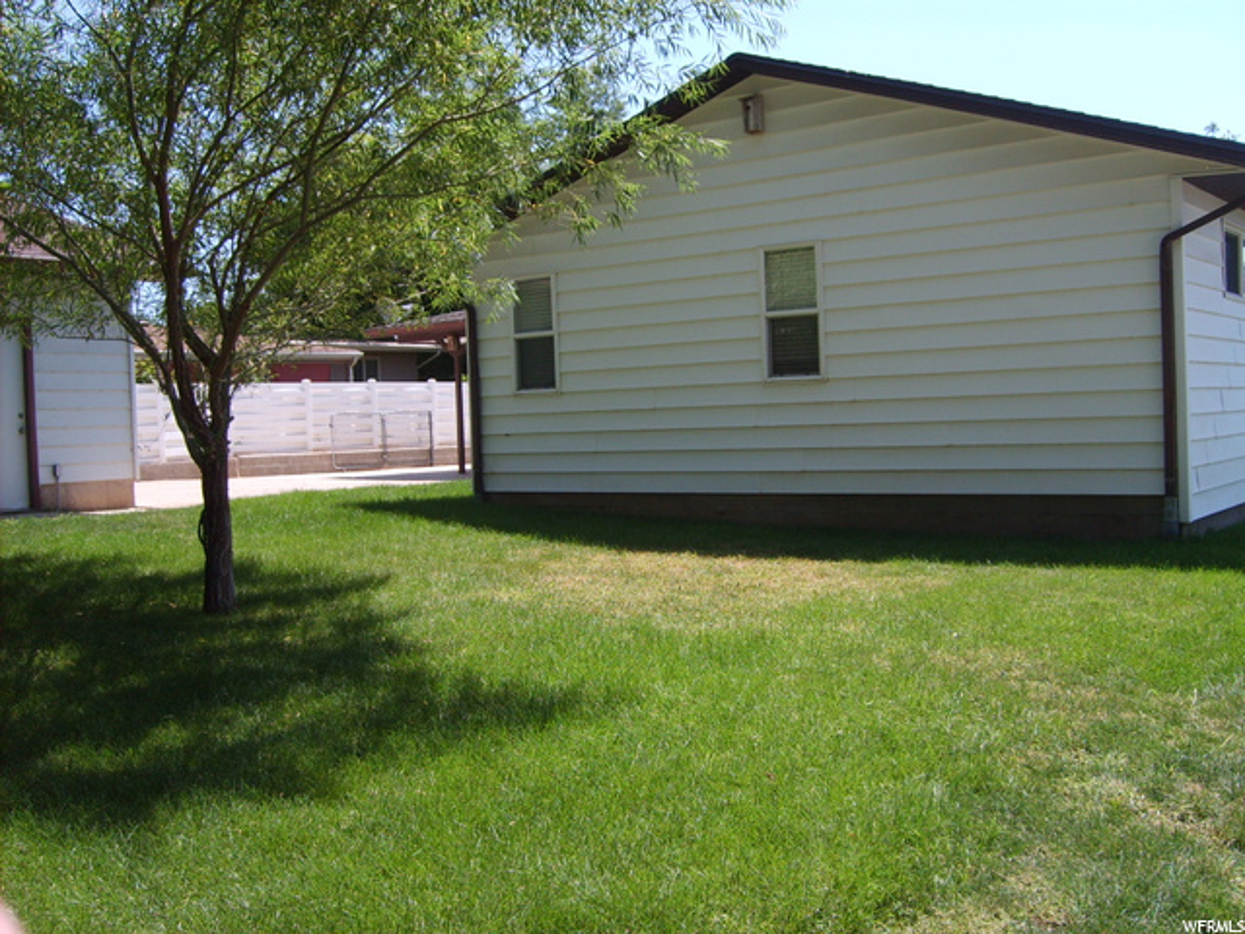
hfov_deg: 52.6
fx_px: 1259
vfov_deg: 40.7
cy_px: 467
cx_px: 622
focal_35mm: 35
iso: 50
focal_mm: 5.8
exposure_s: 1/750
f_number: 2.8
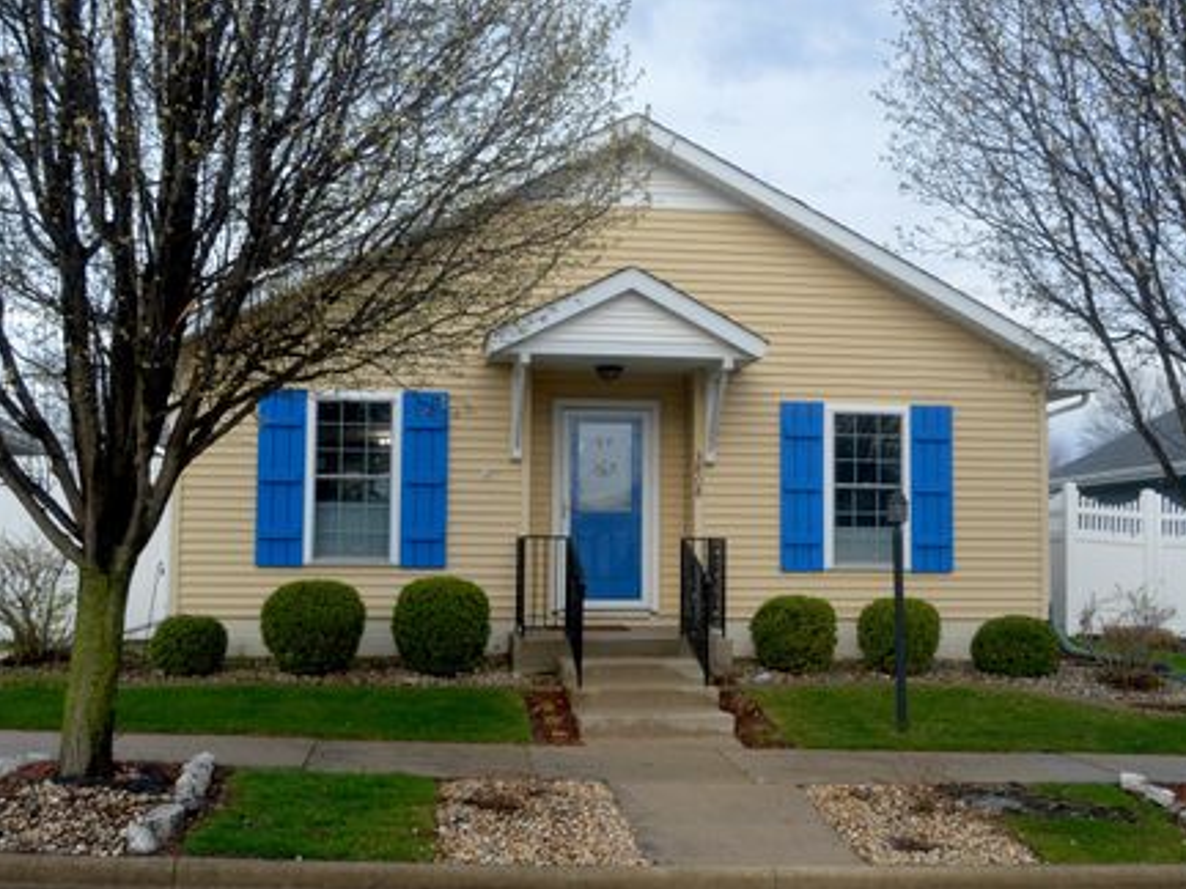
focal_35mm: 40
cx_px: 637
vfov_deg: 36.0
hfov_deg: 46.8
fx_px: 1370
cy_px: 450
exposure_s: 1/125
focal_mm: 24
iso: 360
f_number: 5.6
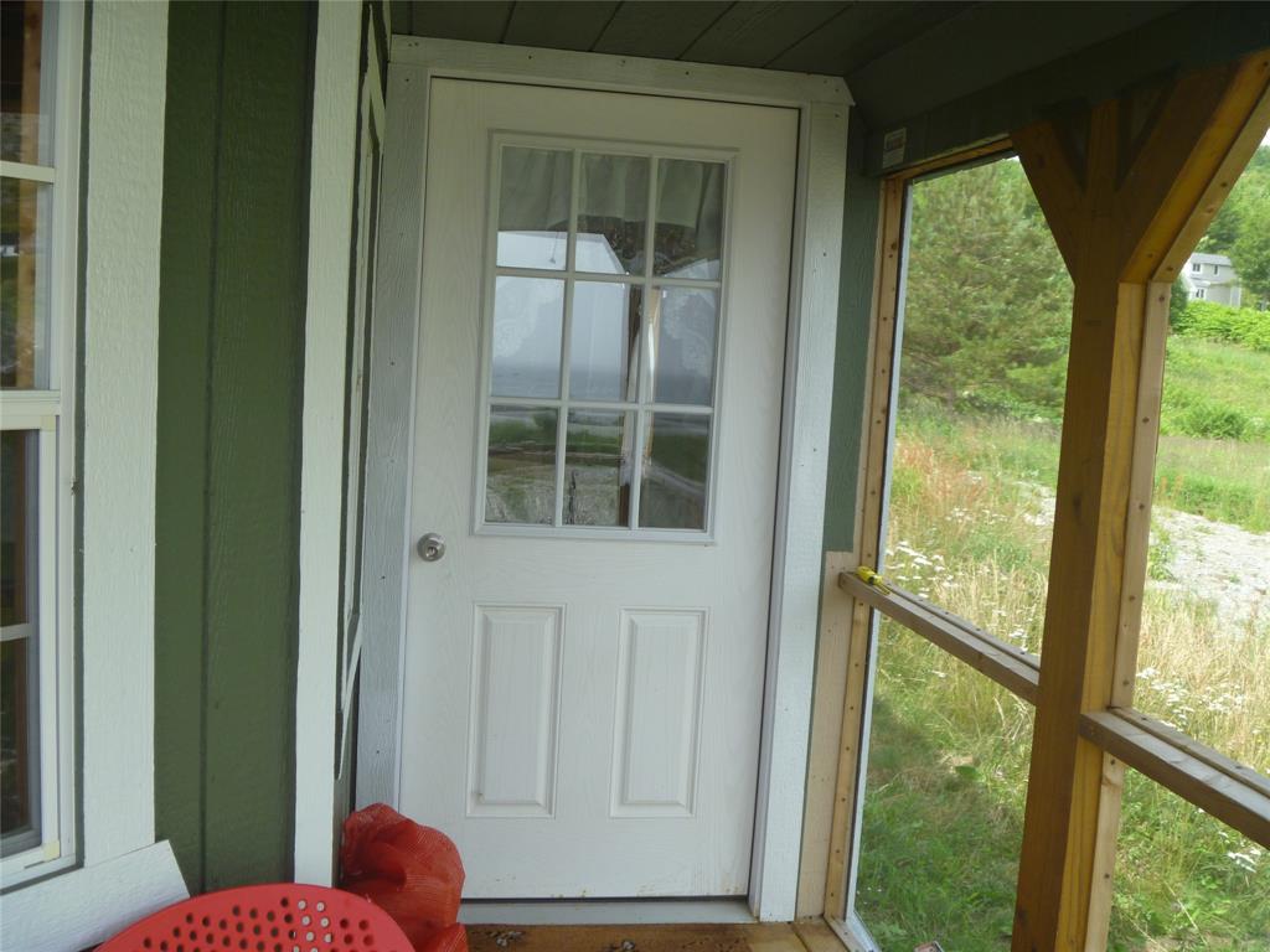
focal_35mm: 35
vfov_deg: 40.7
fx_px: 1284
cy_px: 476
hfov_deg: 52.6
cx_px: 635
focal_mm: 6.3
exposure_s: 1/125
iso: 80
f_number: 3.5
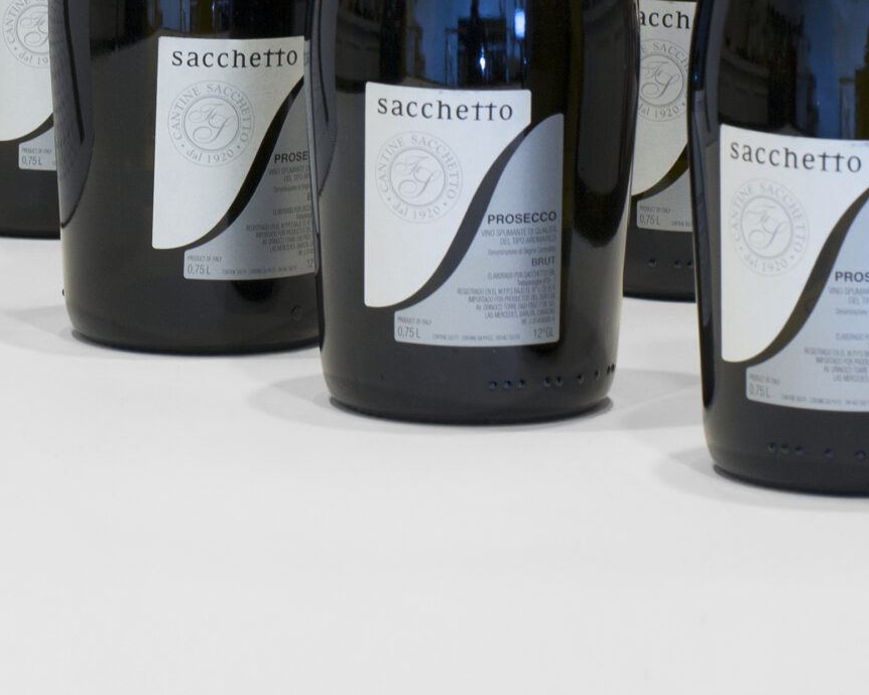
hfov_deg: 9.2
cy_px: -163
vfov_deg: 7.3
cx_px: -49
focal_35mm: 209
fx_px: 5376
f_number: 8
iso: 100
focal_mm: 50
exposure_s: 1/2
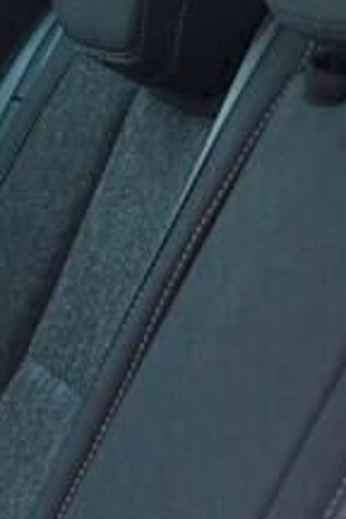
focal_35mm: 240
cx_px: -702
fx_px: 3460
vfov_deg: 8.5
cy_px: 497
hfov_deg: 5.4
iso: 500
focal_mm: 24
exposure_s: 1/40
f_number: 2.8
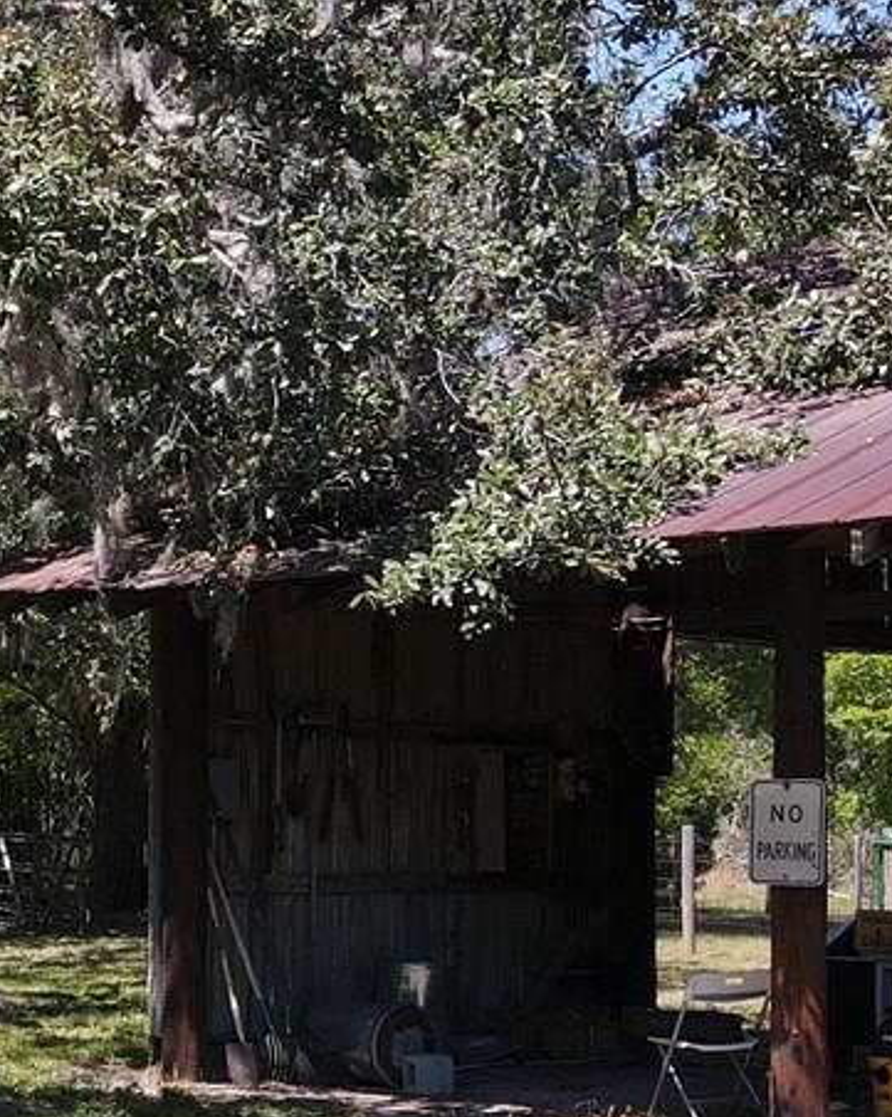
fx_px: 2742
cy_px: 788
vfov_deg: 22.9
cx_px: -479
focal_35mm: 83
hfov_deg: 16.7
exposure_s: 1/320
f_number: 2.8
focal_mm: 4.5
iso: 100
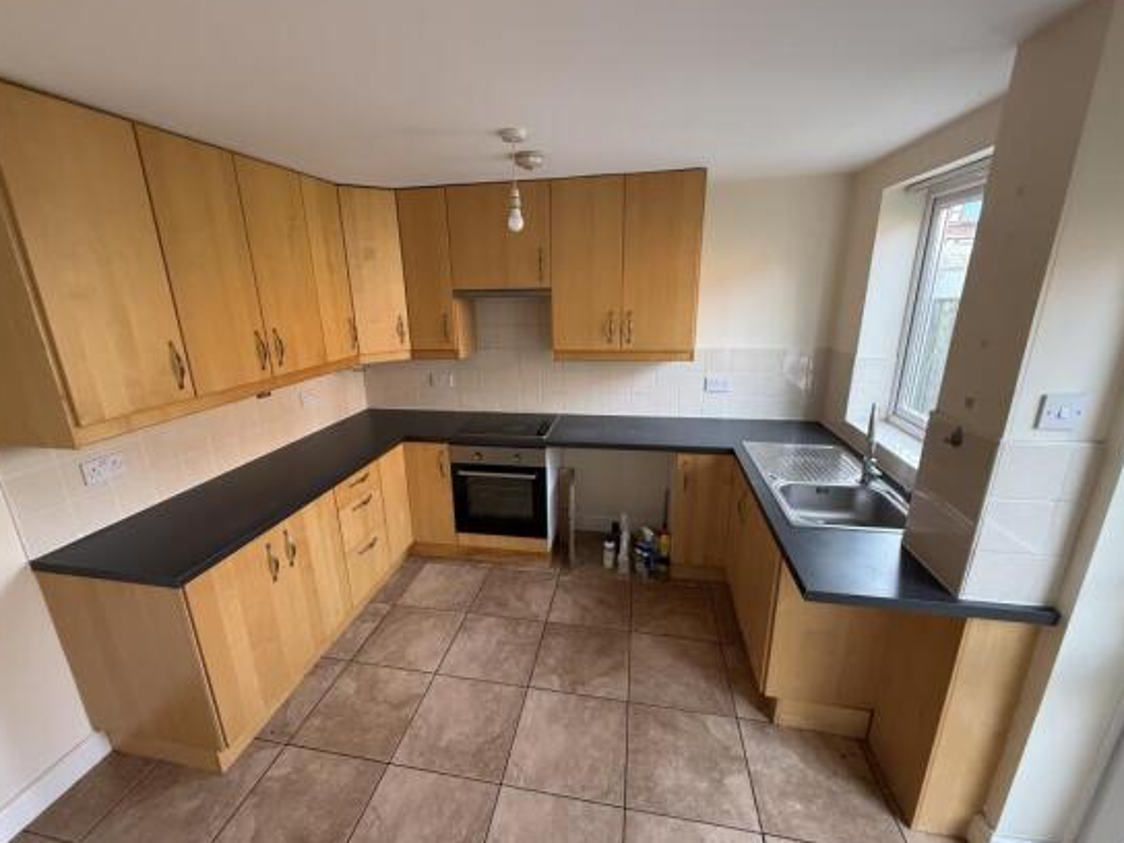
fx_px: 487
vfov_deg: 81.7
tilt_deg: -15.7
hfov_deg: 98.1
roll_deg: +1.6
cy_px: 425
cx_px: 542
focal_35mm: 15
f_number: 2.2
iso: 320
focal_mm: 2.22
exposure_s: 1/99
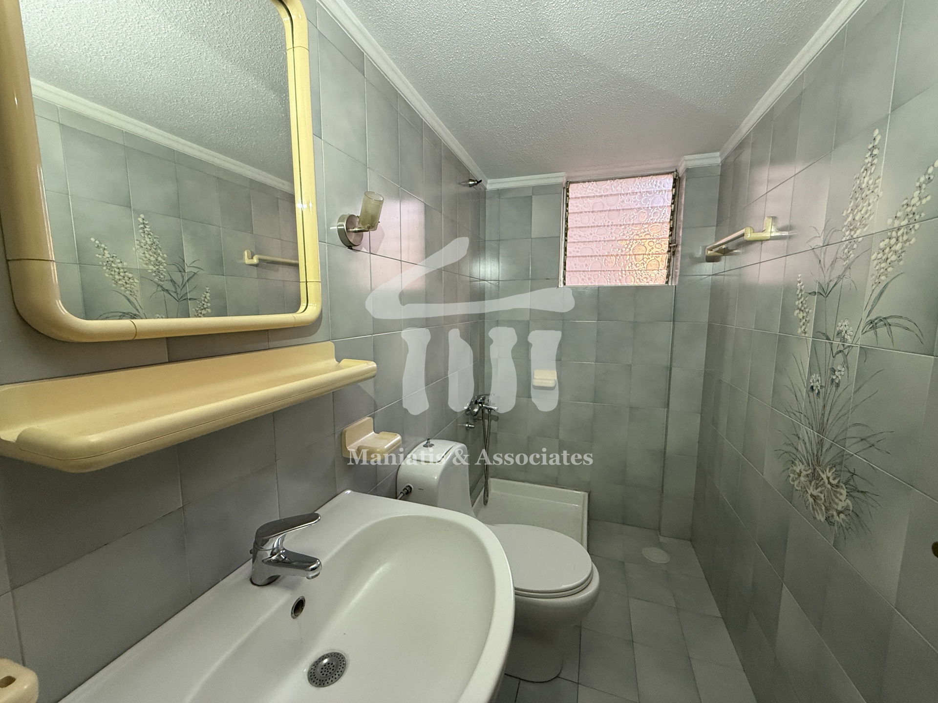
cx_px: 469
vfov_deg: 85.7
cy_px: 352
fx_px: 379
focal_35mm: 14
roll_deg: -0.1
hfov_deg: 102.1
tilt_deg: -6.1
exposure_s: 1/60
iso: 320
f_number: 2.2
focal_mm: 2.22
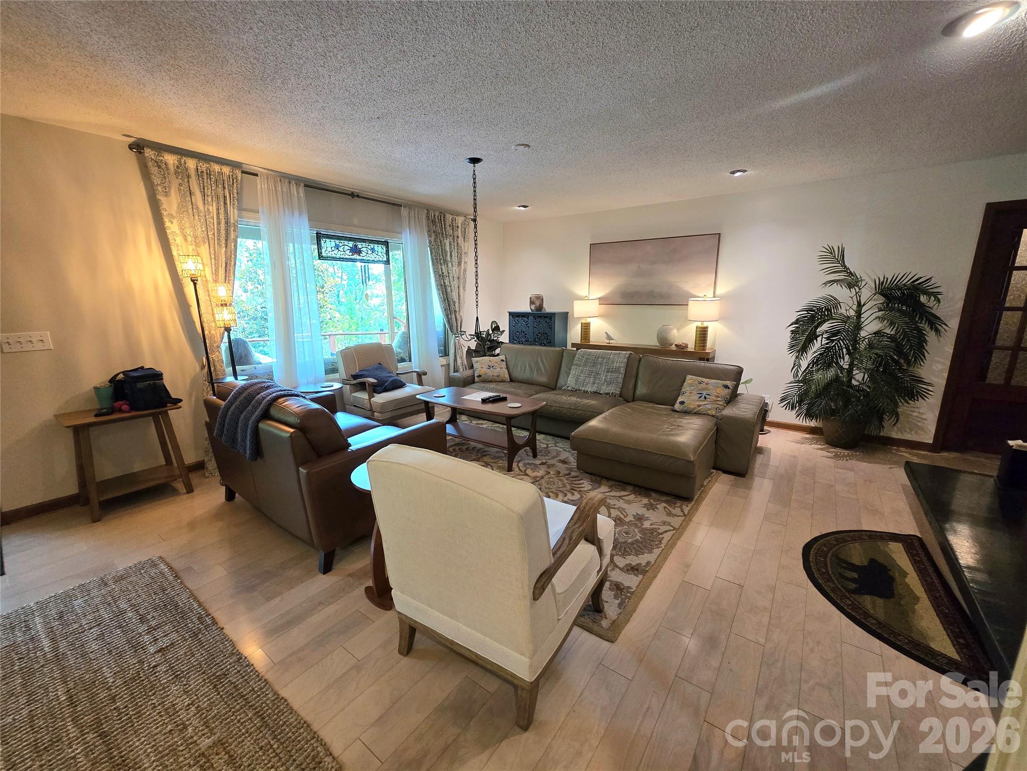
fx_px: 386
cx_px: 514
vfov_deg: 89.9
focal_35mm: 13
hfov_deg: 106.2
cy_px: 386
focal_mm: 2.2
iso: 250
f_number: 2.2
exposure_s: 1/60.2
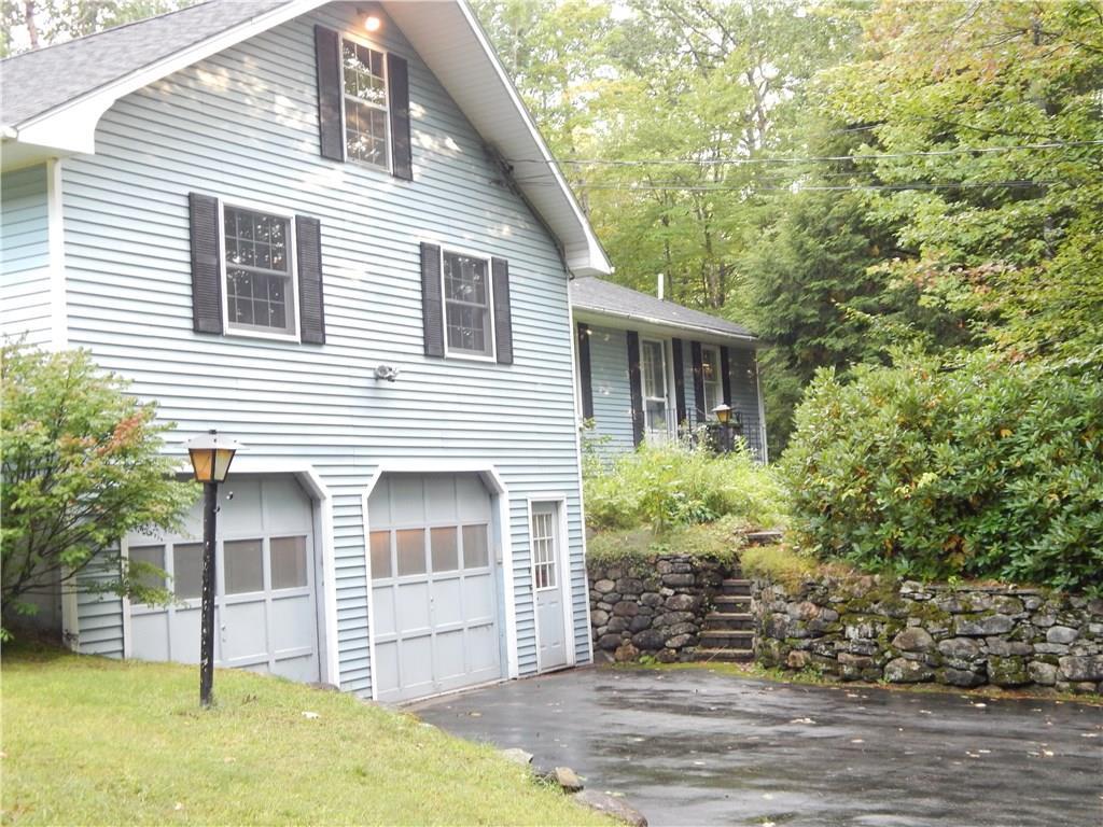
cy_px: 414
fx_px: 1561
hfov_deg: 38.9
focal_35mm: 49
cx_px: 552
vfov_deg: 29.7
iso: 400
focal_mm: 8.6
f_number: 3.7
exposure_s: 1/30
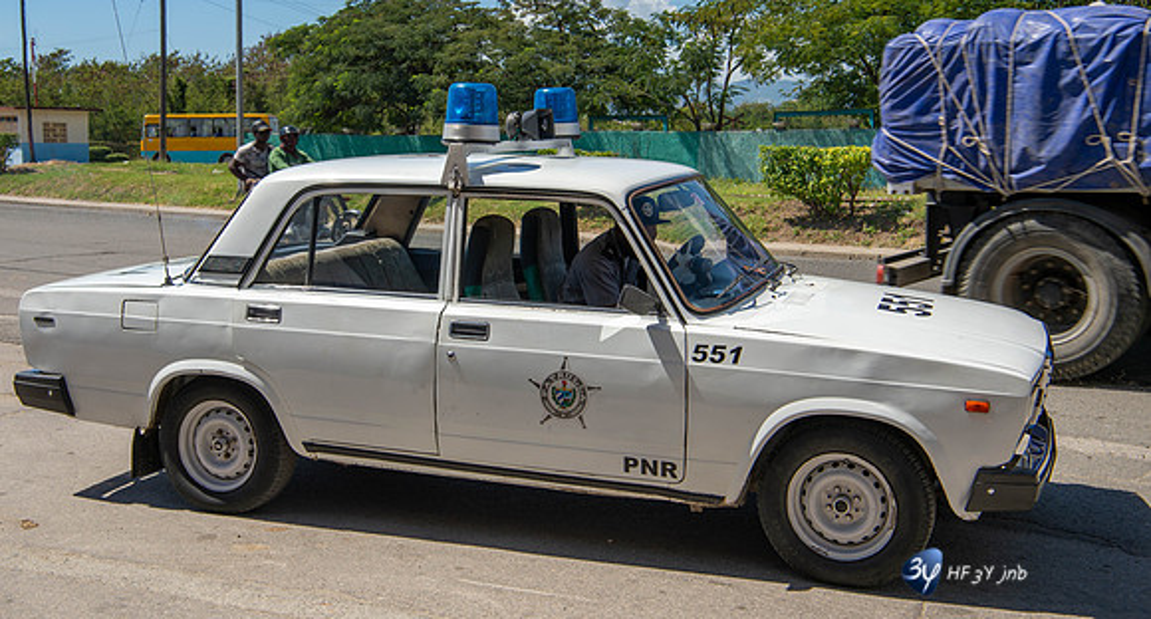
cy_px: 268
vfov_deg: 26.1
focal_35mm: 44
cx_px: 549
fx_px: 1336
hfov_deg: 46.6
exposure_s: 1/320
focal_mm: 40
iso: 100
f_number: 9
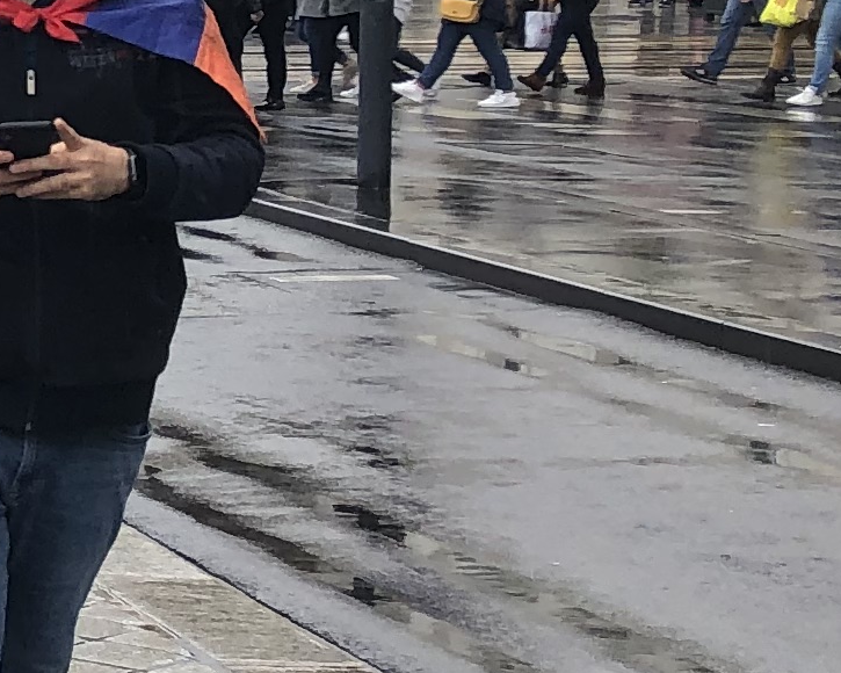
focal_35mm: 152
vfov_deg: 10.2
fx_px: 3783
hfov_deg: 10.4
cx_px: -1354
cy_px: 223
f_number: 1.8
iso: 20
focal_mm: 3.99
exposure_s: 1/121
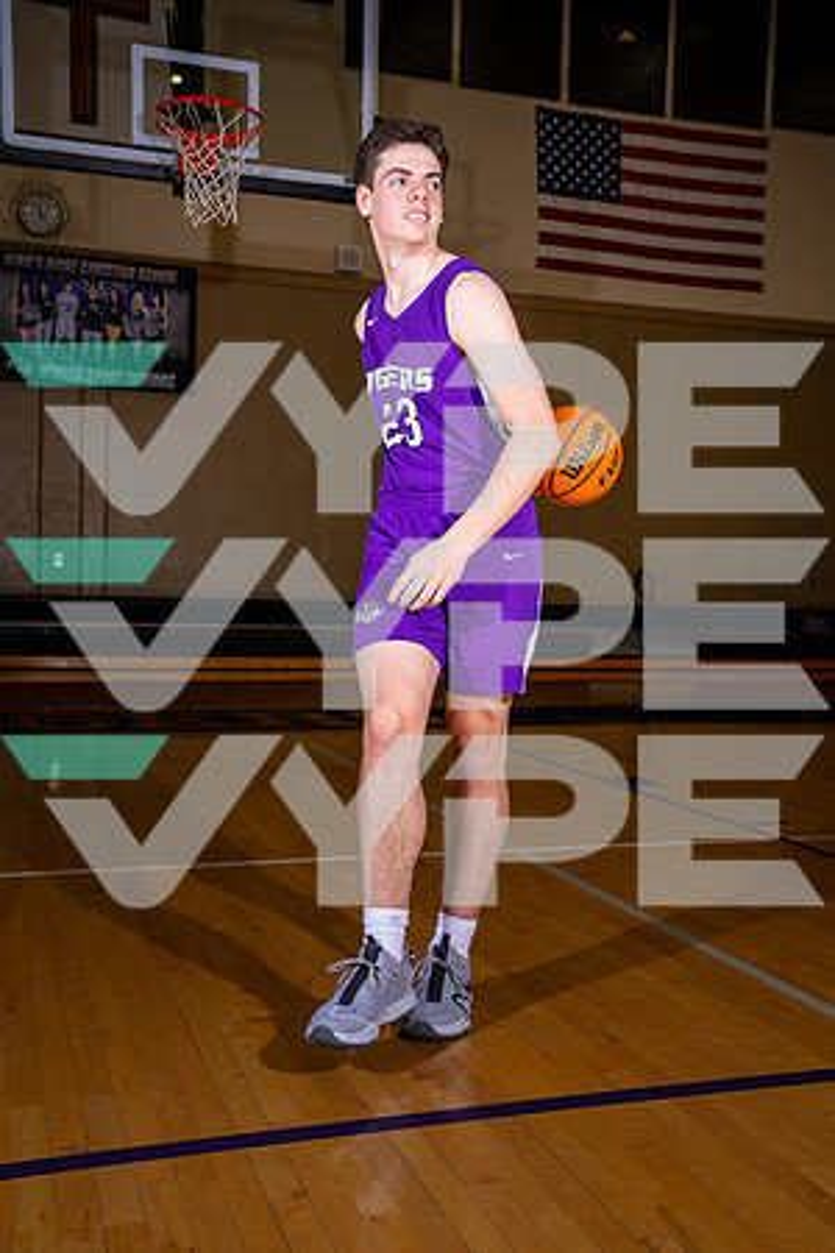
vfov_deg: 50.7
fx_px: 1322
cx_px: 418
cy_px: 626
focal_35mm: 38
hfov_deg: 35.1
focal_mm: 38
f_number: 5.6
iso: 200
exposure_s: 1/125
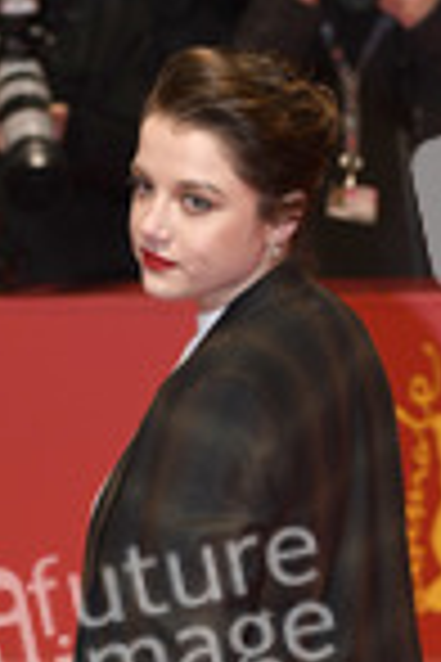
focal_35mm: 190
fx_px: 3491
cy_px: 860
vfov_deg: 10.6
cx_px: 234
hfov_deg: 7.2
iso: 800
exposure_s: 1/400
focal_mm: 70
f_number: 3.5
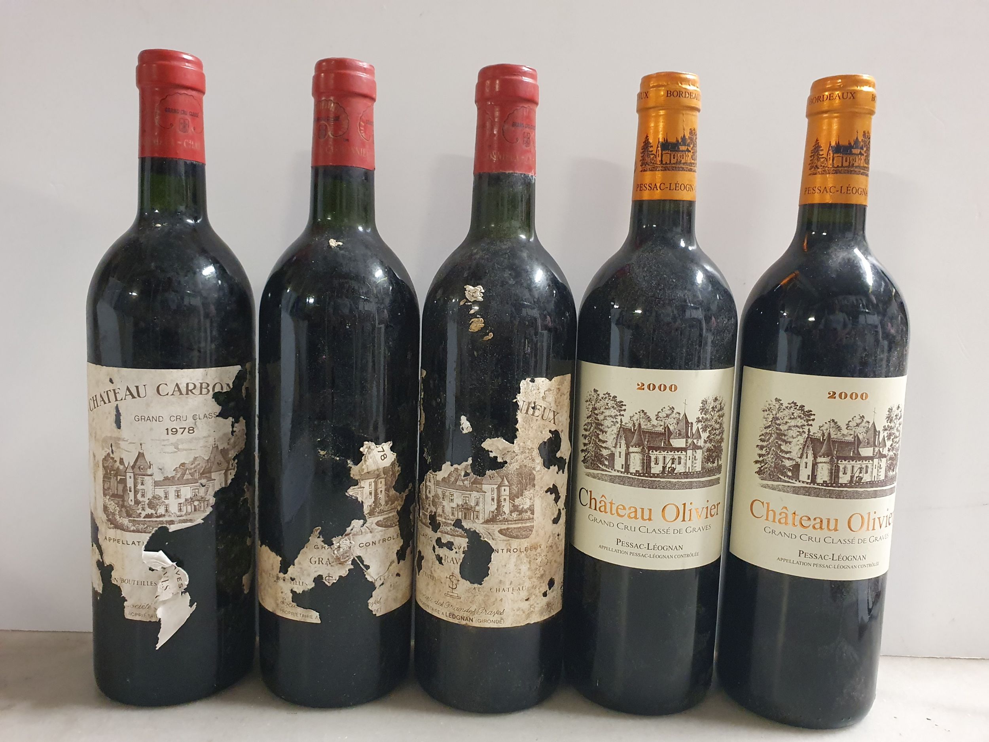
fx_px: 743
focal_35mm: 26
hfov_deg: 67.3
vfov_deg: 53.1
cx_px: 494
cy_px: 371
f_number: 2.4
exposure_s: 1/20
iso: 500
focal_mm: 4.32
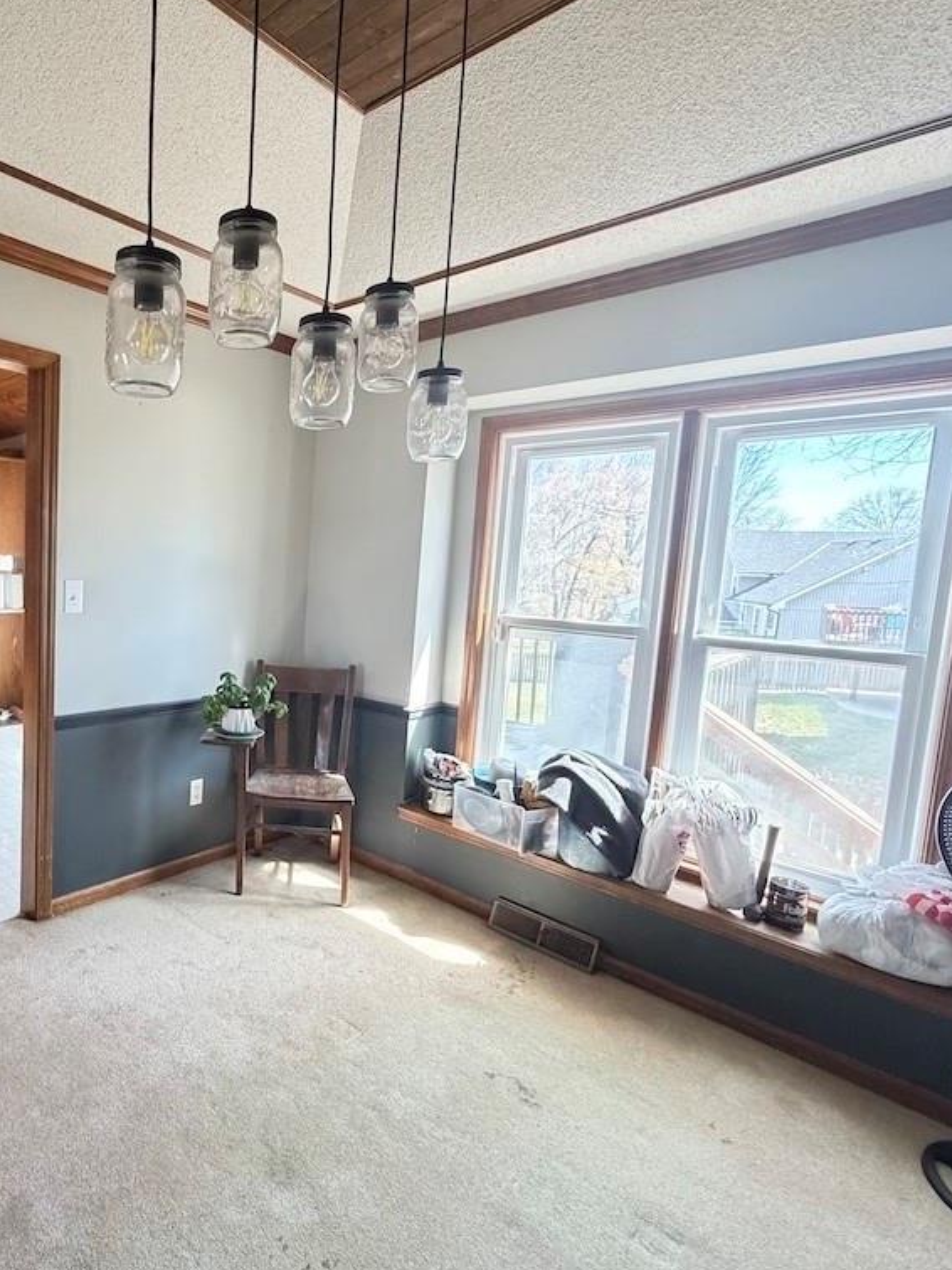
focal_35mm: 19
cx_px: 214
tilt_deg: -6.6
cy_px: 634
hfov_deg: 63.7
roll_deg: -2.3
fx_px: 697
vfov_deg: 84.7
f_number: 2.2
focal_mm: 2.22
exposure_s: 1/60
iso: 500
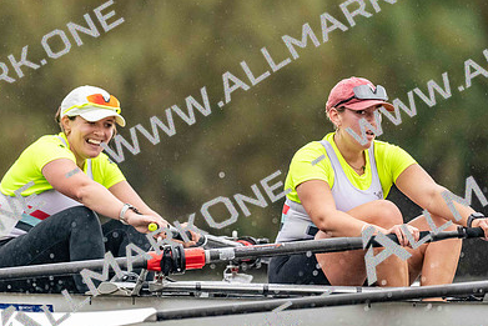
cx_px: 255
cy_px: 167
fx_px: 12082
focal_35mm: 891
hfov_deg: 2.3
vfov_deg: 1.5
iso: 5600
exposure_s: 1/2500
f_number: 4
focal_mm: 600
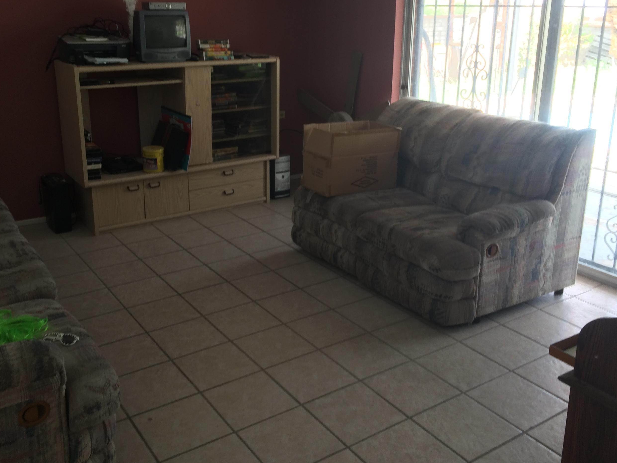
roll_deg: -3.2
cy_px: 186
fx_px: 624
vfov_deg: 40.5
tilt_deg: -18.8
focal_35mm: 35
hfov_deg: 52.6
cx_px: 301
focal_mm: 4.15
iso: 40
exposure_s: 1/60
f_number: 2.2
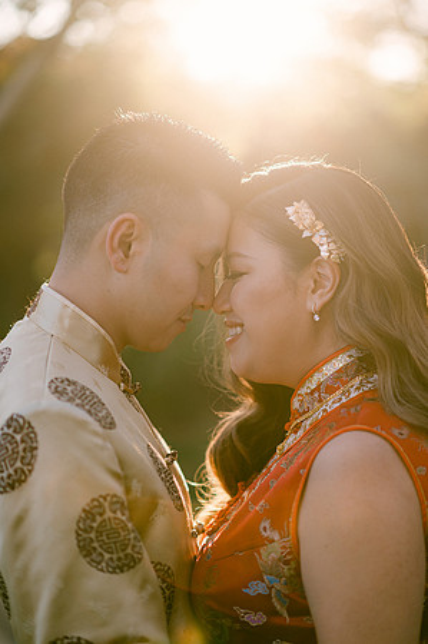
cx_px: 214
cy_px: 322
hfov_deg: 16.0
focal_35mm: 85
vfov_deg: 23.9
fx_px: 1519
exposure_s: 1/1600
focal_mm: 85
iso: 200
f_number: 2
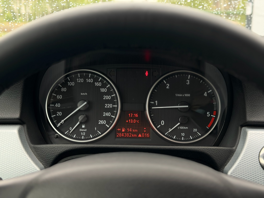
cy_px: 99
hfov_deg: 39.7
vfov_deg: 30.3
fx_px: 366
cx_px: 132
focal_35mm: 48
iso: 200
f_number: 1.78
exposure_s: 1/111
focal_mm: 6.76
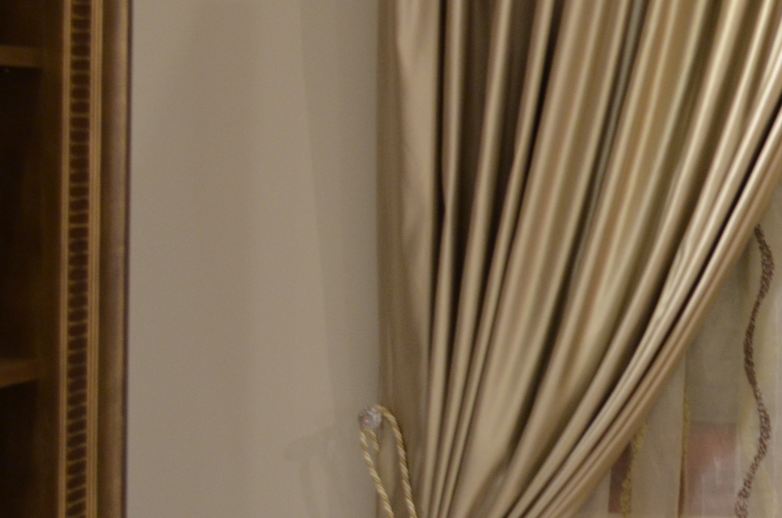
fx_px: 2016
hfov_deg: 20.2
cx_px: 1008
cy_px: 177
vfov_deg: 14.6
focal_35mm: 93
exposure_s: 1/8
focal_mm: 22
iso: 640
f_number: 4.5
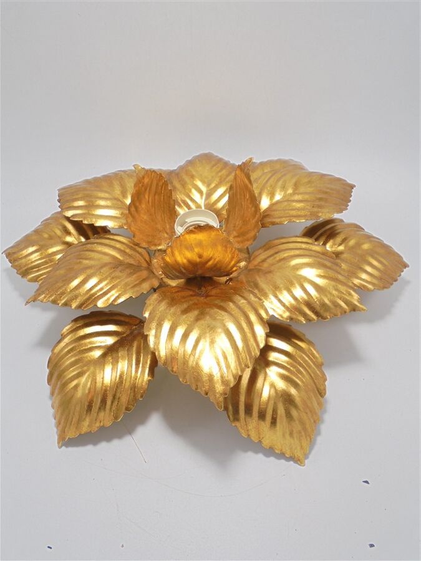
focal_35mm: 29
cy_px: 280
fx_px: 470
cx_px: 210
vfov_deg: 61.7
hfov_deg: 48.2
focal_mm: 5.3
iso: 100
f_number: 3.7
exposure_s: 1/50
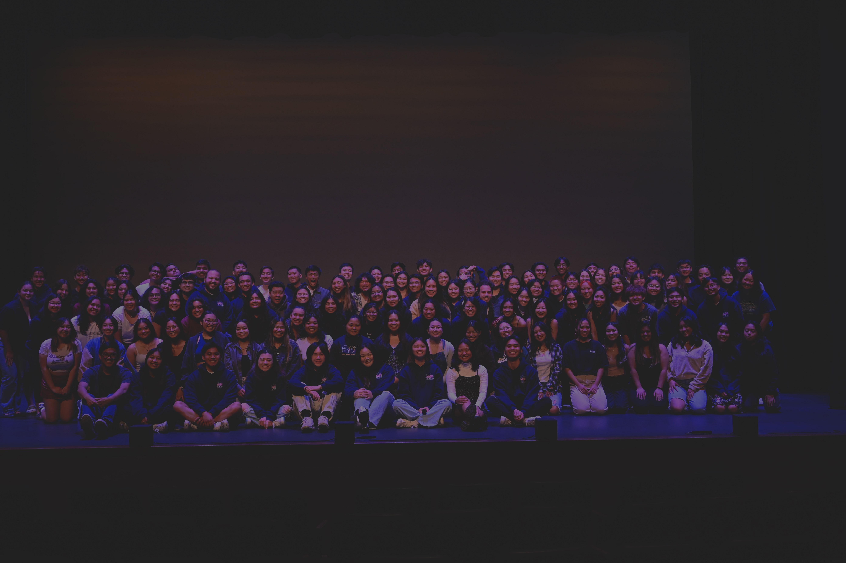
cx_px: 414
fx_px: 939
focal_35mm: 40
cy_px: 284
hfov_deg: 48.5
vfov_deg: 33.4
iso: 3200
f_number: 5.6
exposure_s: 1/320
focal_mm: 37
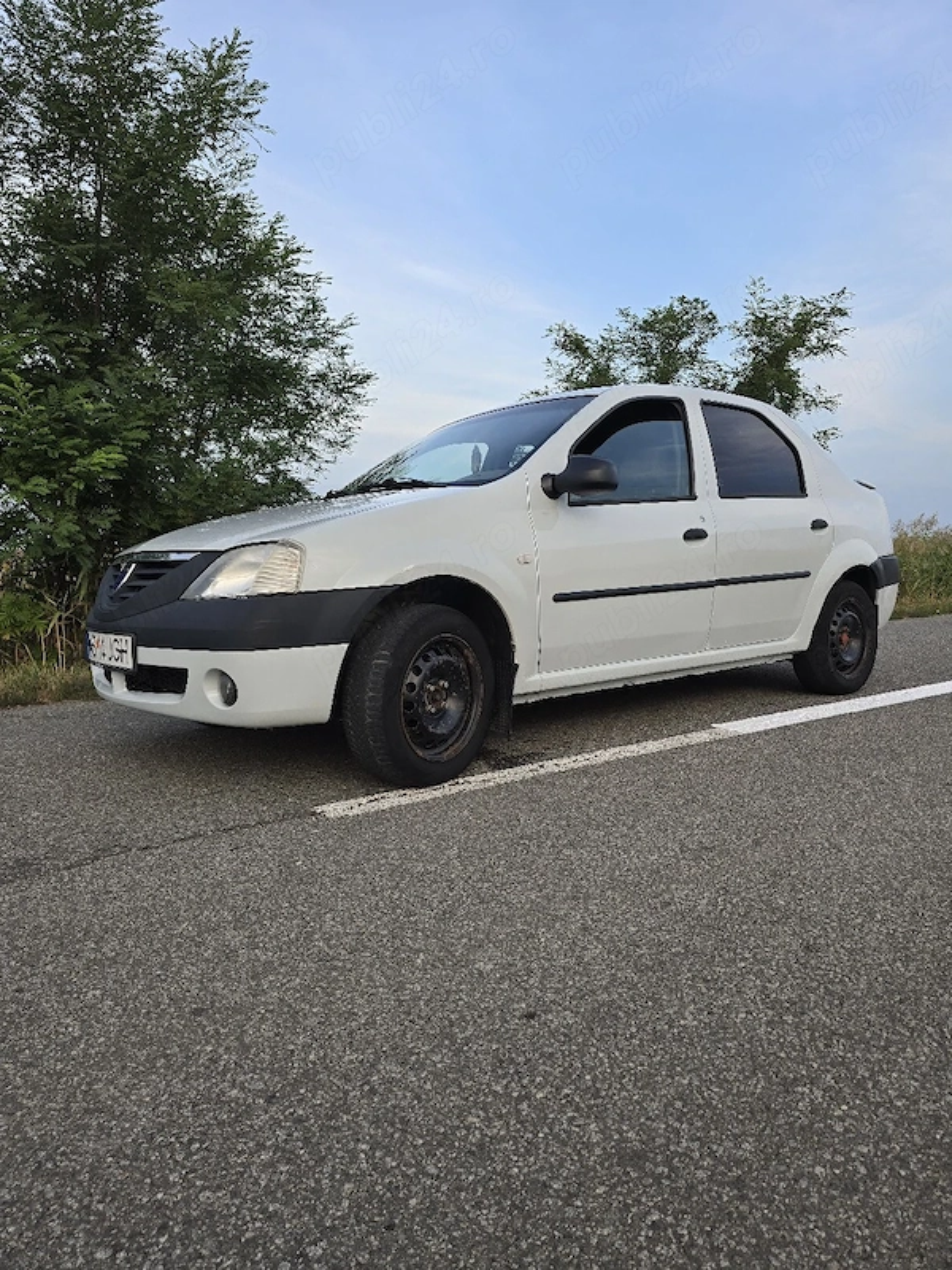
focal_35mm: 23
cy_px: 635
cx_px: 476
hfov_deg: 58.9
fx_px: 843
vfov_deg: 73.9
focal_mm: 6.3
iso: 32
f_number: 1.7
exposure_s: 1/182
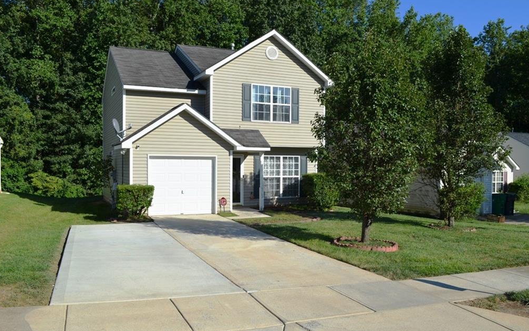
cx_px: 265
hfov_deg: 61.2
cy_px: 176
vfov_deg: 40.6
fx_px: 447
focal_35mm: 31
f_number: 9
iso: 100
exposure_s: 1/320
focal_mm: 20
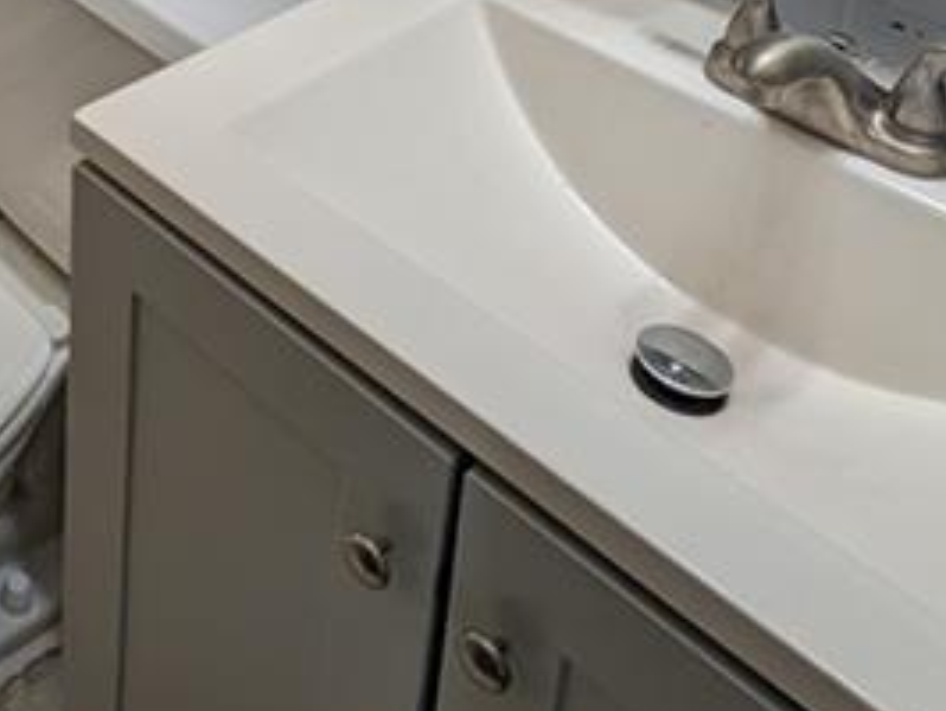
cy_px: -320
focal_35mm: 46
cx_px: -46
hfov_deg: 36.2
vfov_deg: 25.1
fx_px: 1258
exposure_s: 1/60
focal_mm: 2.02
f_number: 1.7
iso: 46
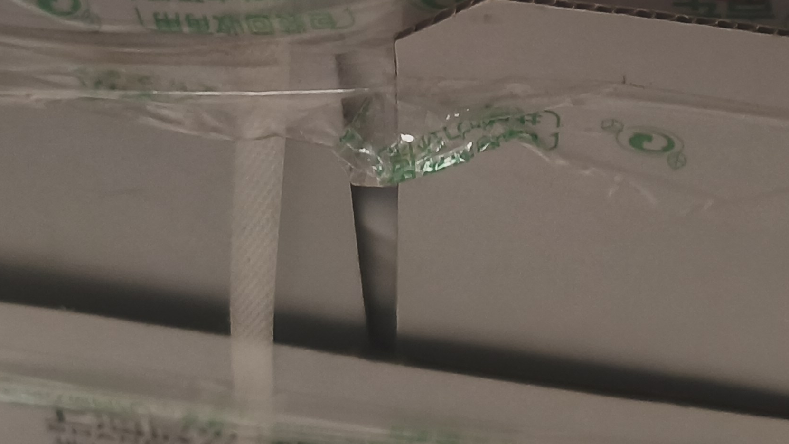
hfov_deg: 22.7
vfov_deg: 12.6
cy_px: -72
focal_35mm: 94
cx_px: 474
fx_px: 1967
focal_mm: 4.94
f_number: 1.5
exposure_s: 1/50
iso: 250
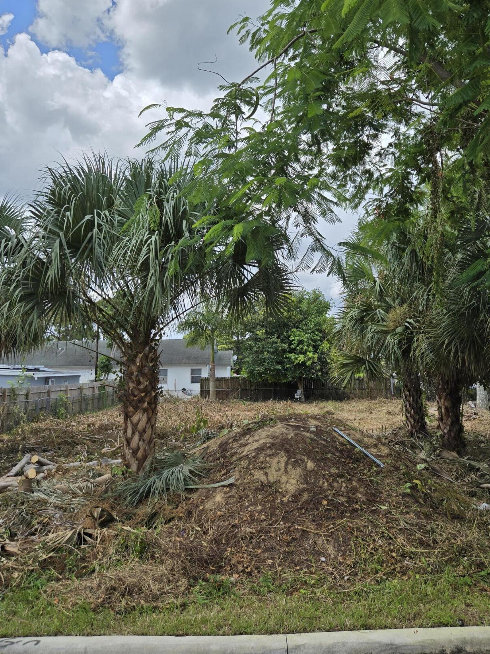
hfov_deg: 49.6
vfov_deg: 63.1
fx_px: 529
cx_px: 275
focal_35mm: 28
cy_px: 279
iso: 40
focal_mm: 5.4
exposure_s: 1/2921
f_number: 1.8
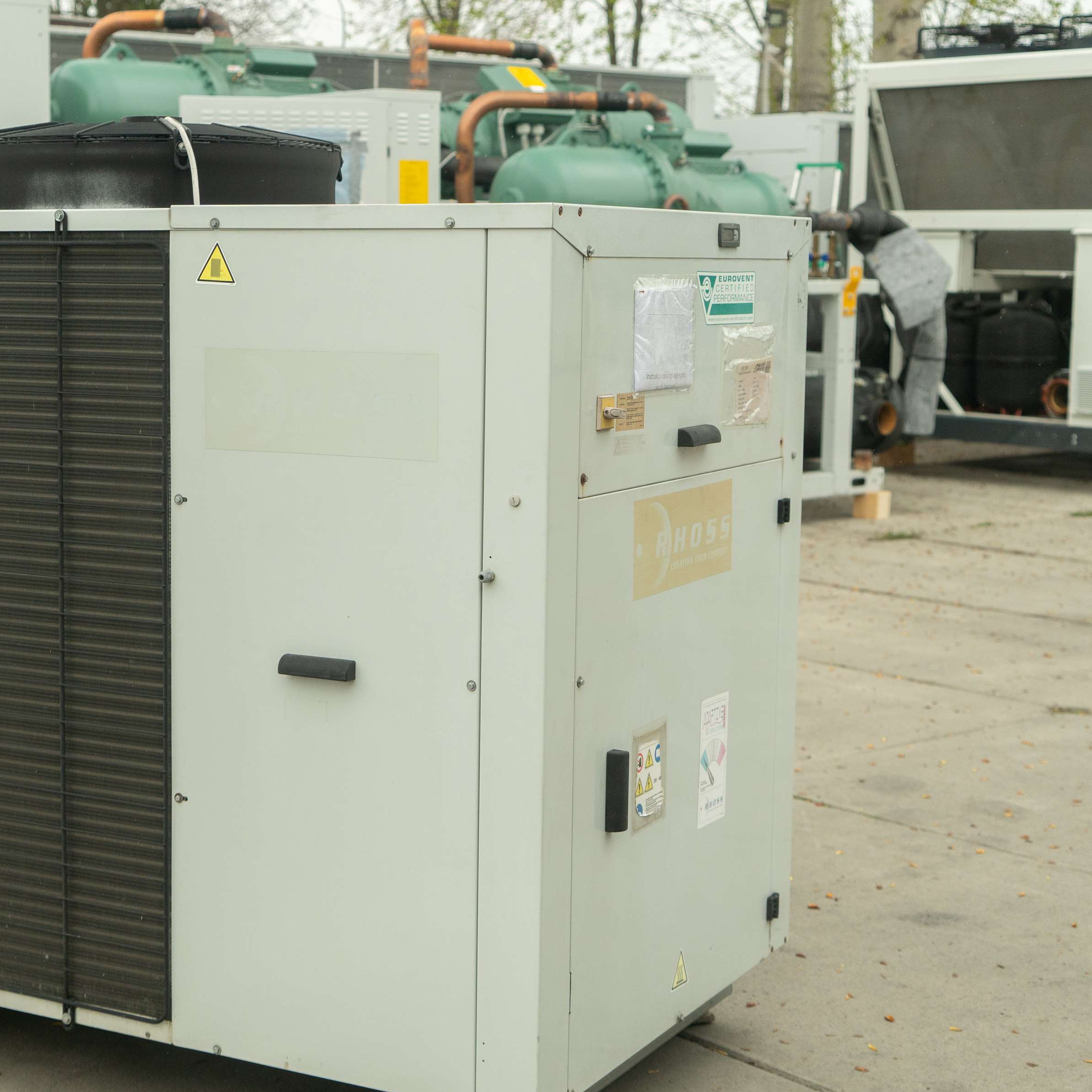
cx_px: 378
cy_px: 535
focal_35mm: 58
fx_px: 2070
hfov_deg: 29.4
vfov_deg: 29.6
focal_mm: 40
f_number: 4
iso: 500
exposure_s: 1/1000
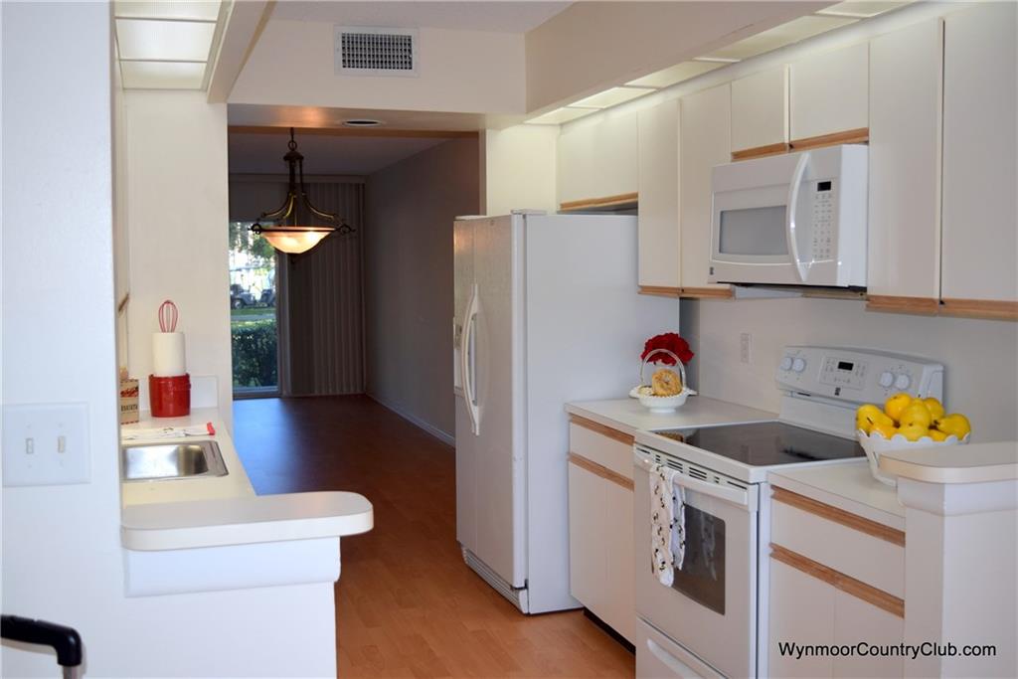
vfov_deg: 35.5
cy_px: 340
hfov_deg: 51.3
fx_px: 1060
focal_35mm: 38
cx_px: 509
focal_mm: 25
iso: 400
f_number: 4
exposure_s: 1/200
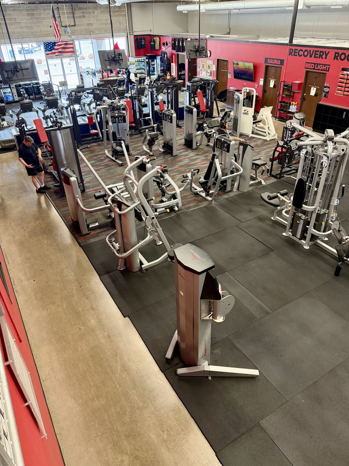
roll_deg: +1.7
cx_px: 174
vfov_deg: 71.6
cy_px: 233
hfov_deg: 56.8
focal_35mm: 24
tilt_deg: -33.9
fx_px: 323
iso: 250
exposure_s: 1/41
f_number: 1.78
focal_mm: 6.76
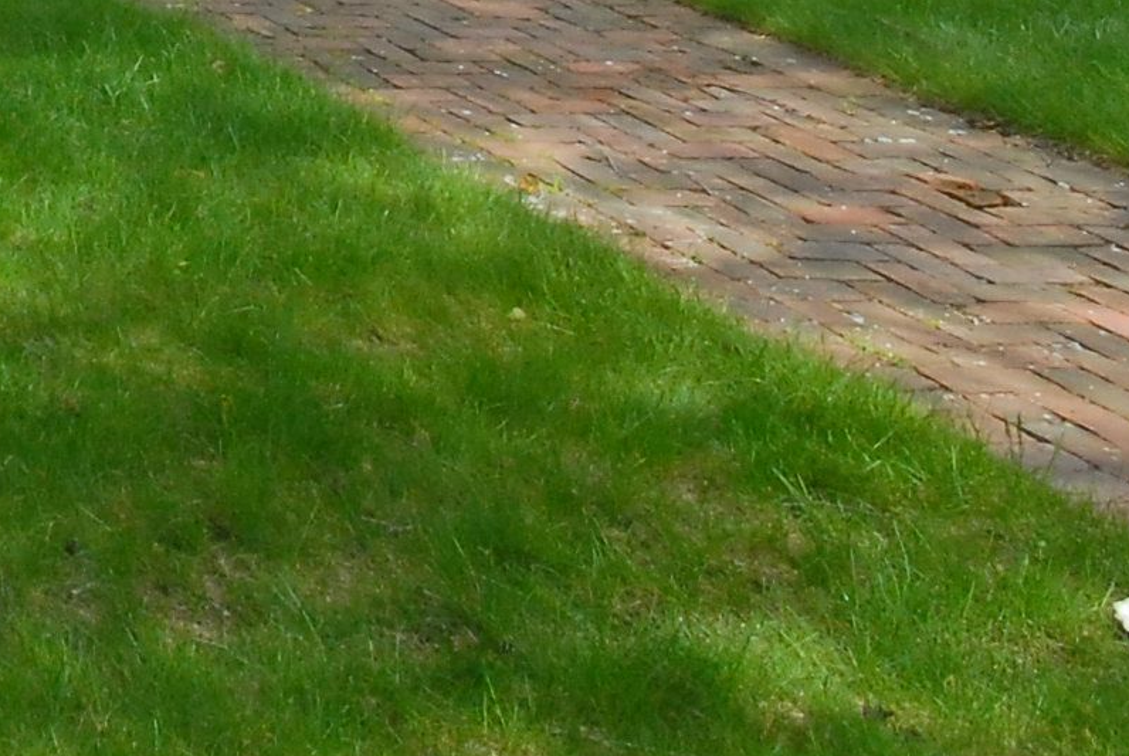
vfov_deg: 15.3
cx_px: -921
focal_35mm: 73
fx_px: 2292
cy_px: -729
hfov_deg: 19.9
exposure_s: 1/100
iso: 400
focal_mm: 10
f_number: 10
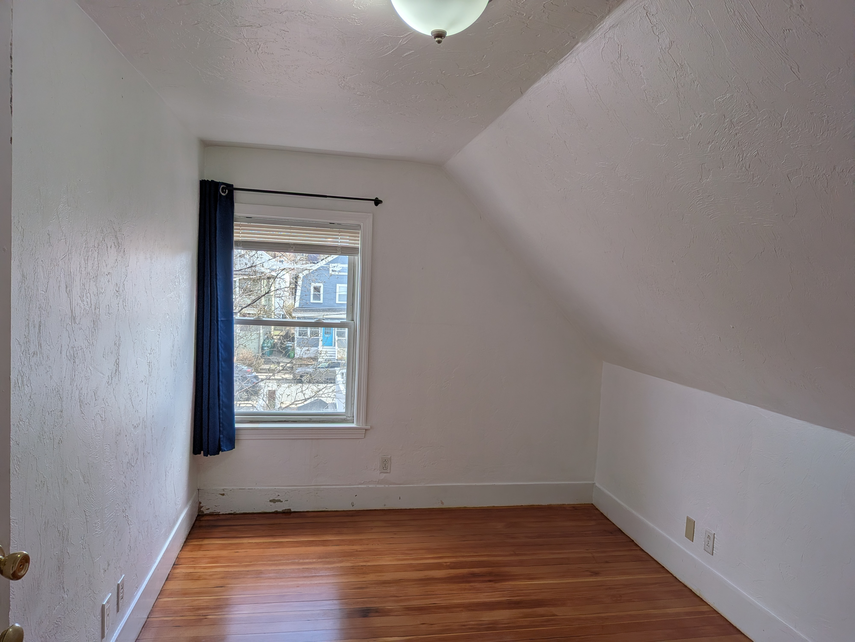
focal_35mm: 24
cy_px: 321
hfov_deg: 71.6
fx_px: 593
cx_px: 428
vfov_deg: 56.8
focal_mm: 4.53
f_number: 1.7
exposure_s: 1/2381
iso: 31
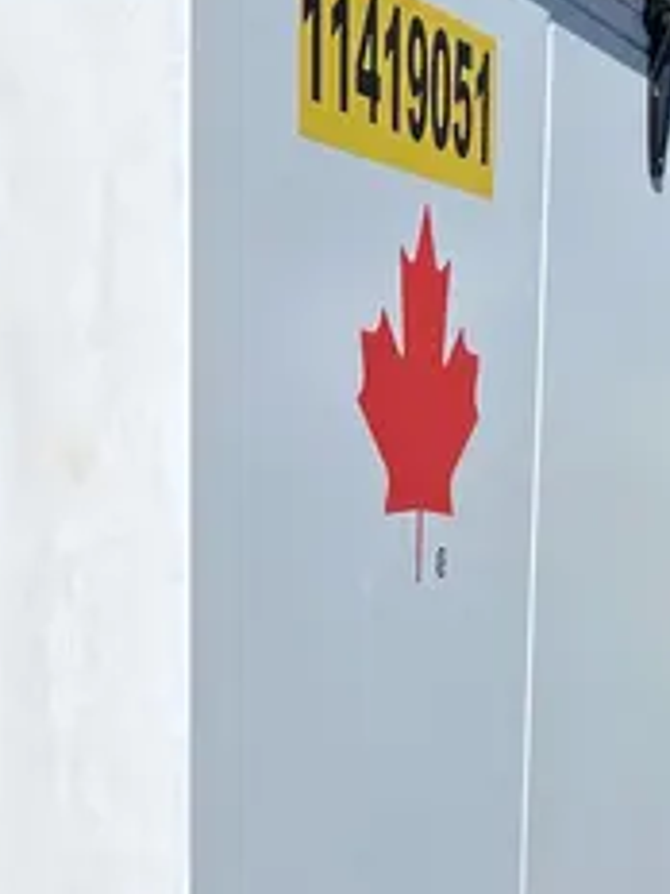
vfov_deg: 23.0
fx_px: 2116
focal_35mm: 82
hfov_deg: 17.9
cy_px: 861
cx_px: 196
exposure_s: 1/6757
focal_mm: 4.25
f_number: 1.8
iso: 32
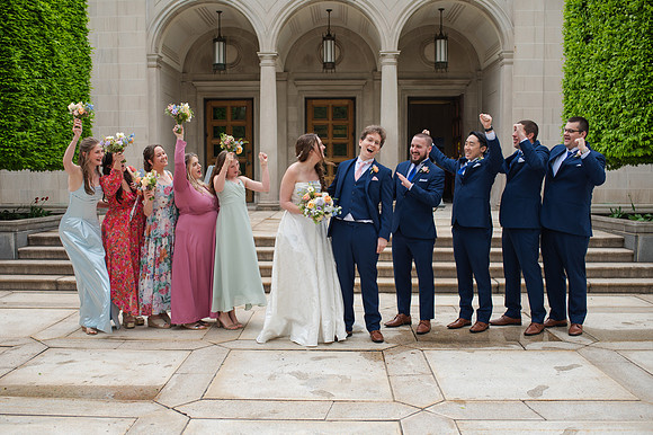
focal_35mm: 38
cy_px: 235
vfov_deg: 35.2
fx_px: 685
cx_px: 305
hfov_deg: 50.9
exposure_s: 1/320
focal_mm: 35
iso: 110
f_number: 3.2
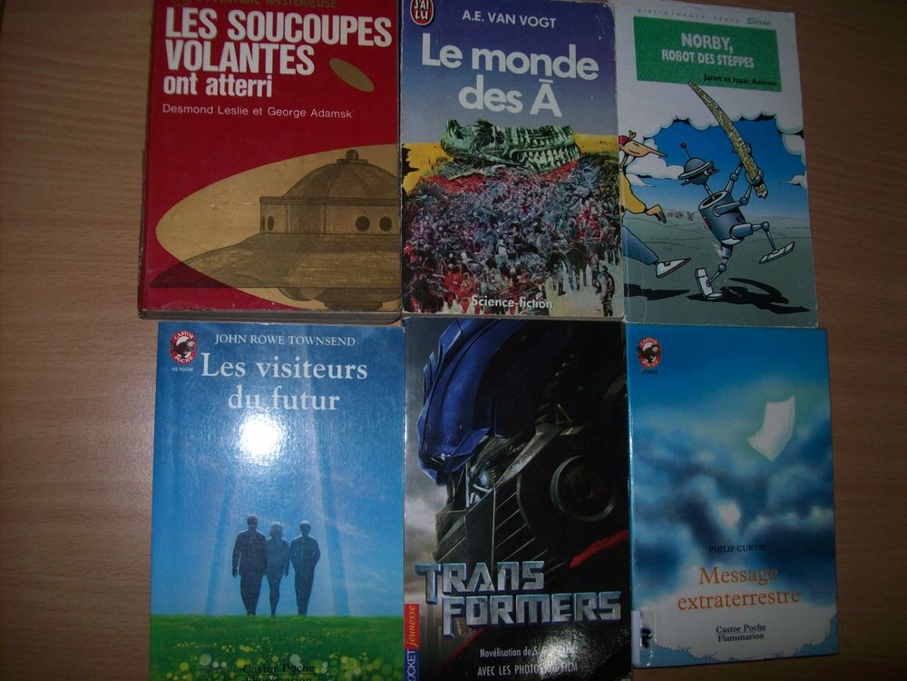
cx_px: 454
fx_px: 943
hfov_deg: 51.4
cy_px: 340
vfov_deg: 39.7
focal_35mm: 36
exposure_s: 1/64
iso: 80
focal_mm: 6
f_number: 2.7
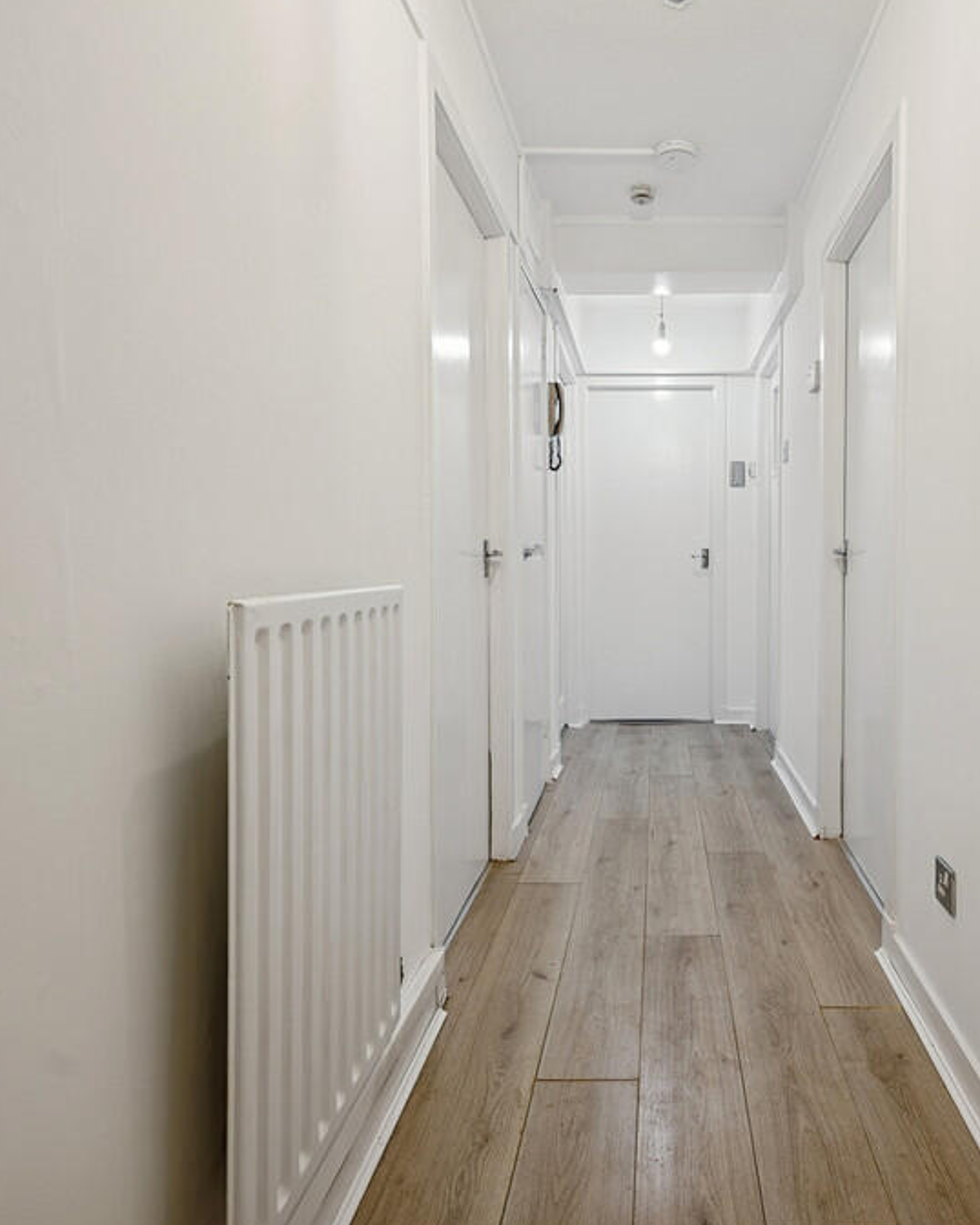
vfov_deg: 80.4
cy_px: 615
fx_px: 725
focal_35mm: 20
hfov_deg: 65.7
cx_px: 678
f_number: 6.3
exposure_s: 1/60
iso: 800
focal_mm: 14
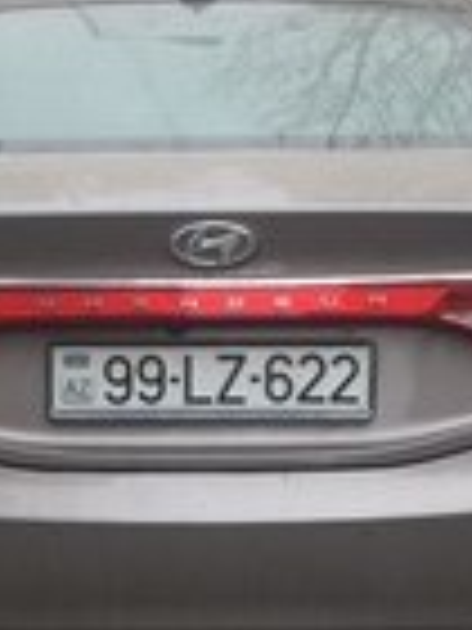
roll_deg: -0.6
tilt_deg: -19.5
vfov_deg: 18.1
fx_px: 1873
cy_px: 752
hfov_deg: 14.3
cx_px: 108
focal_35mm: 103
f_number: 2.2
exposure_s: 1/265
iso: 32
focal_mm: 4.15
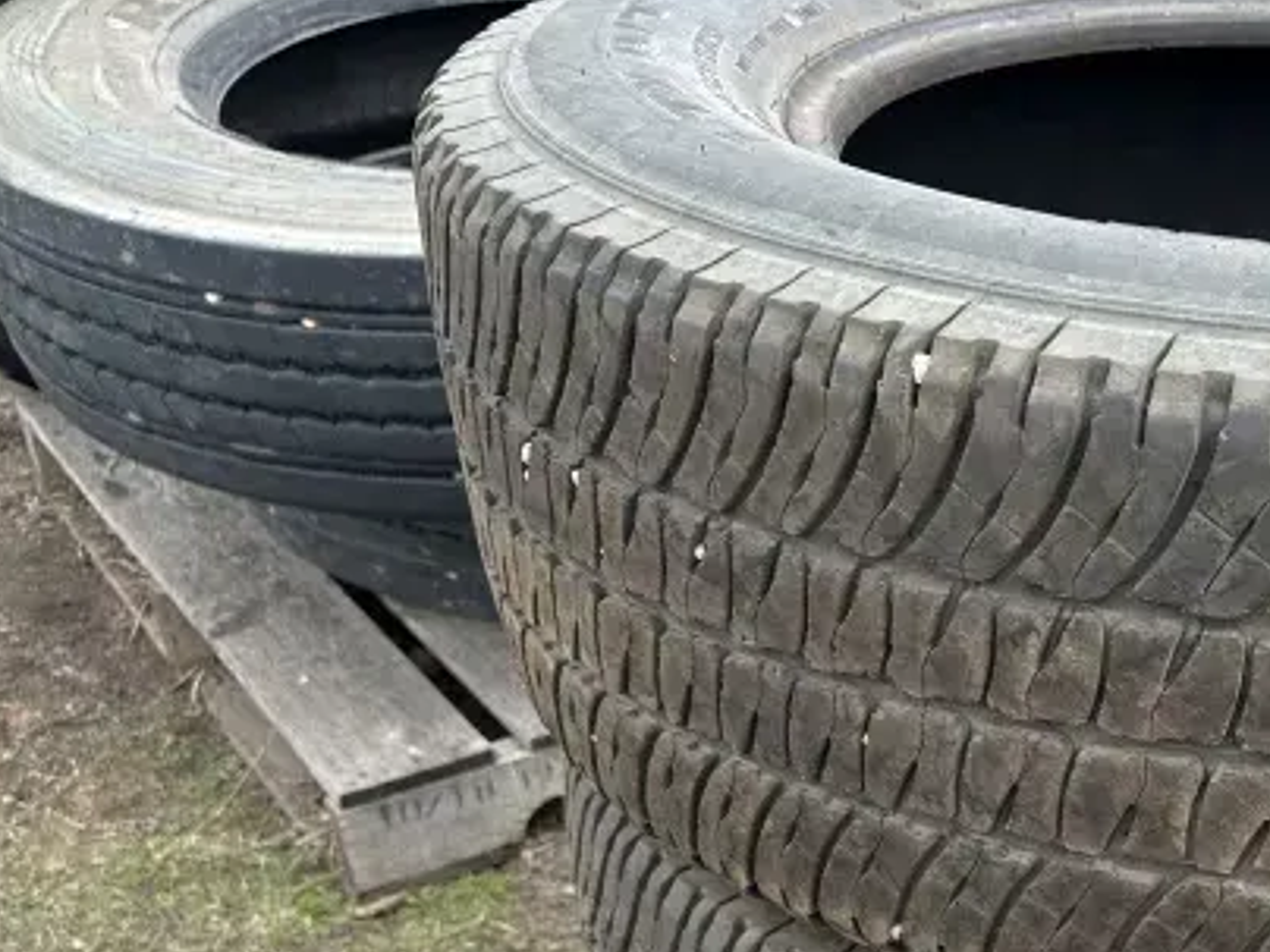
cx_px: 1437
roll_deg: -4.9
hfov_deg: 29.9
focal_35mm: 57
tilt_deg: -35.5
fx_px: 2091
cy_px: 895
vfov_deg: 24.7
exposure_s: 1/1050
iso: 80
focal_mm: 6.86
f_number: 1.78
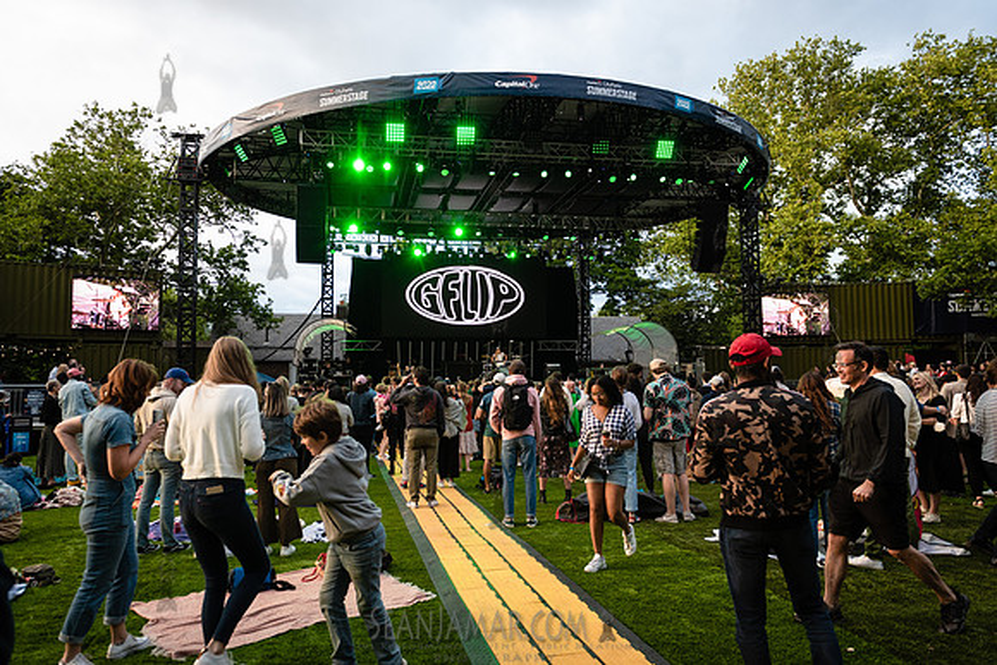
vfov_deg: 51.6
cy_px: 333
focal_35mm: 25
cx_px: 489
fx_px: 689
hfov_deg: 71.8
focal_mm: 24
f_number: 4
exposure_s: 1/400
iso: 1000
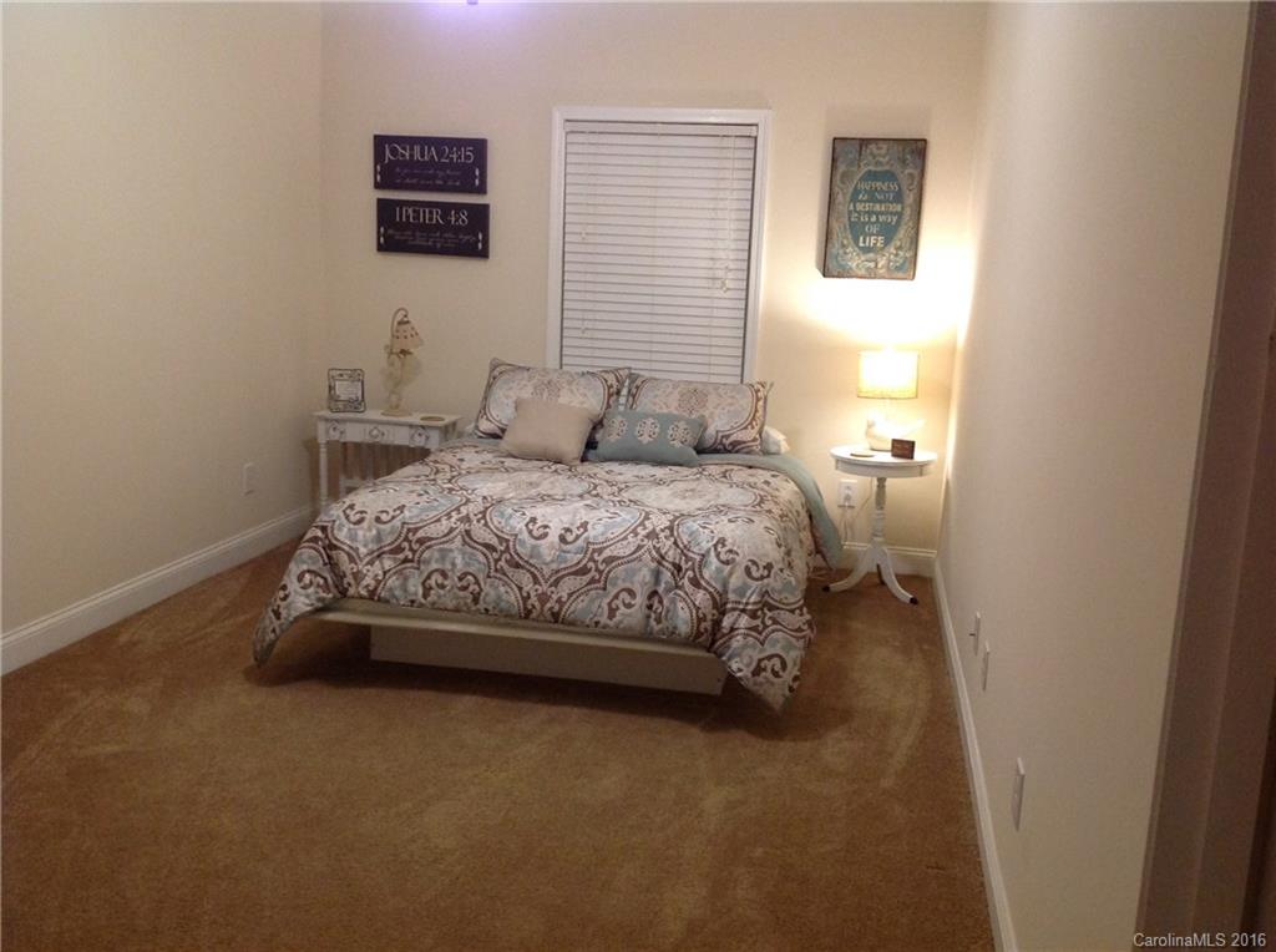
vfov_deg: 40.6
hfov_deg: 52.7
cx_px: 638
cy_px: 476
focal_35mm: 35
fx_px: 1288
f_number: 2.4
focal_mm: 4.28
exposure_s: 1/15
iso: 200
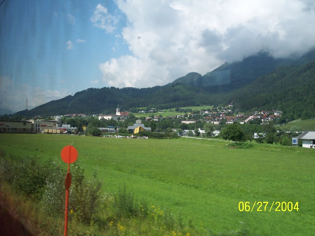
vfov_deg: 37.7
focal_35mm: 38
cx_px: 158
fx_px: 346
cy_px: 118
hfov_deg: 49.0
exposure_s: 1/350
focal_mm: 8
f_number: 4.8
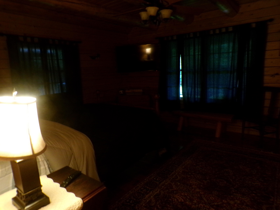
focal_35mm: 24
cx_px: 140
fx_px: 194
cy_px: 105
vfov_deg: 56.8
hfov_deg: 71.6
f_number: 3
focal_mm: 4.3
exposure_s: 1/10
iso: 800
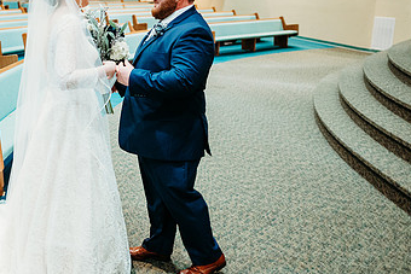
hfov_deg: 44.5
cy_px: 113
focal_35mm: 41
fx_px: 468
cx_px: 69
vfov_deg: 32.6
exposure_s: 1/100
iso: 2500
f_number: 1.8
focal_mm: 24
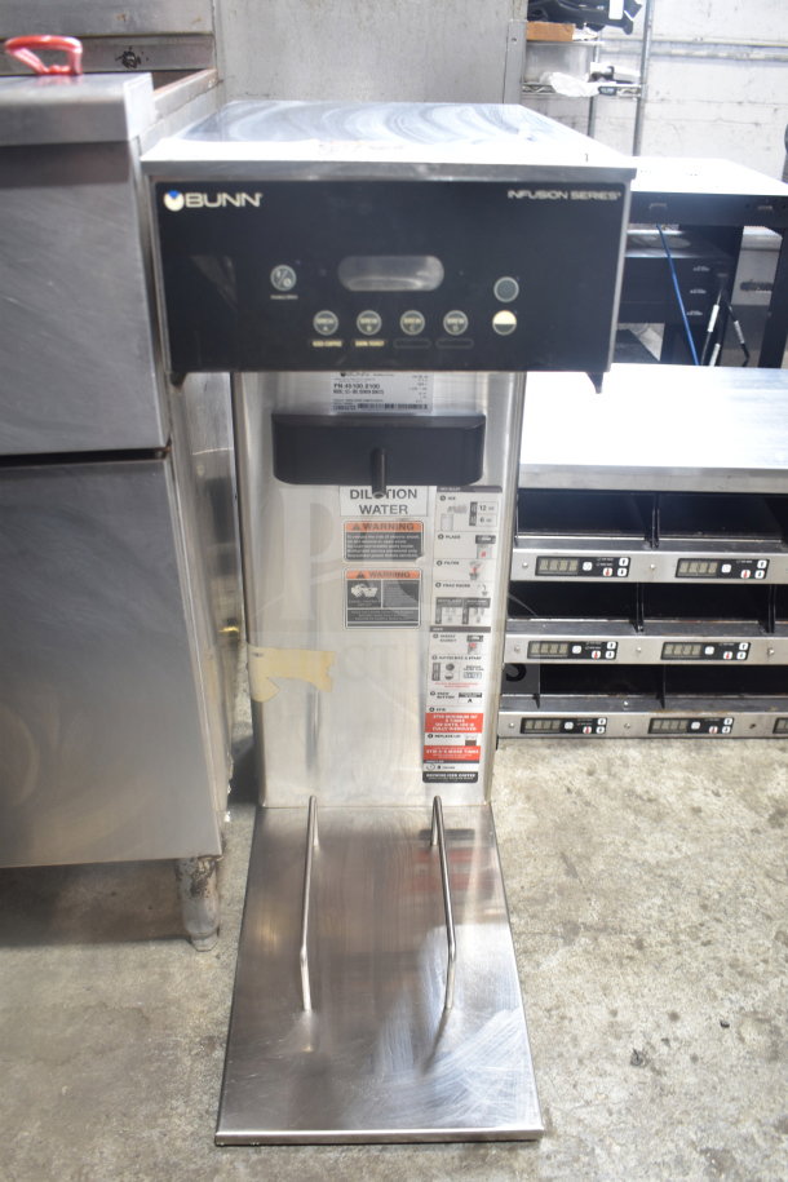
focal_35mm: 30
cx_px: 394
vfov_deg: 61.9
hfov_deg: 43.6
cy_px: 591
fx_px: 985
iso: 400
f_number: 3.8
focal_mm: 20
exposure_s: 1/30
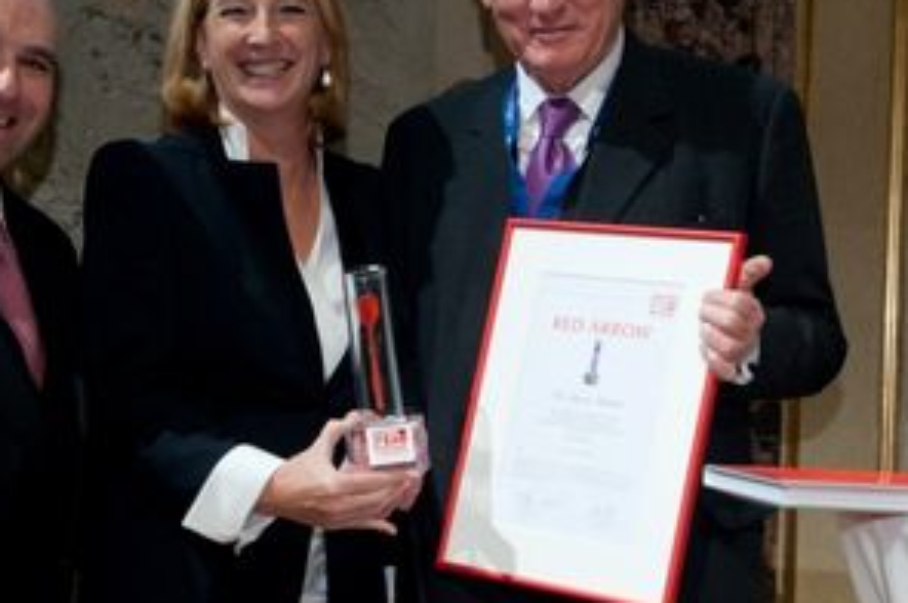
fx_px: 1839
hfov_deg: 27.6
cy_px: 355
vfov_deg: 18.6
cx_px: 329
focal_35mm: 73
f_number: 5.6
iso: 1250
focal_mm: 42
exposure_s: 1/60
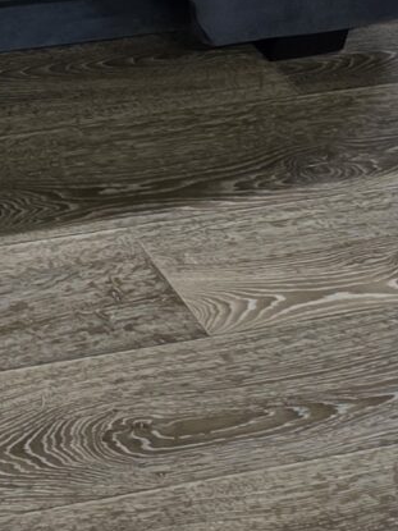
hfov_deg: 9.9
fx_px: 2178
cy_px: -171
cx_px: -338
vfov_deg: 13.4
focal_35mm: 142
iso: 320
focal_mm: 6.3
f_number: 1.7
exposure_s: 1/100
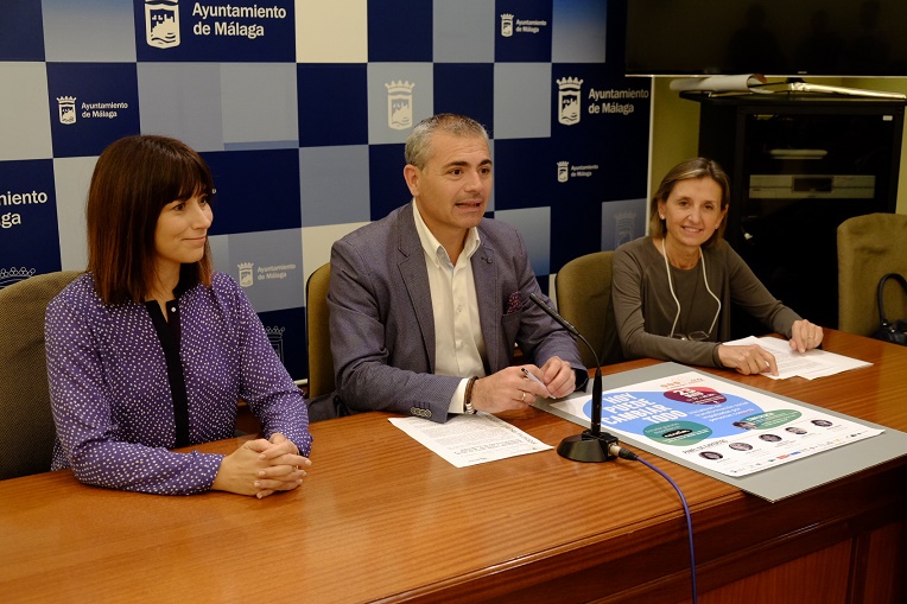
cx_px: 437
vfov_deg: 30.5
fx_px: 1108
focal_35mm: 44
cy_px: 303
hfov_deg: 44.5
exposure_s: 1/125
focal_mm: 27.7
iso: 1600
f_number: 3.2
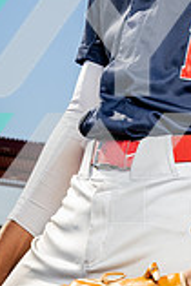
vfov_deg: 12.5
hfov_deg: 8.4
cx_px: 176
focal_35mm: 163
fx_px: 1294
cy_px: 42
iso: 125
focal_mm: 57
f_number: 8
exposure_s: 1/250
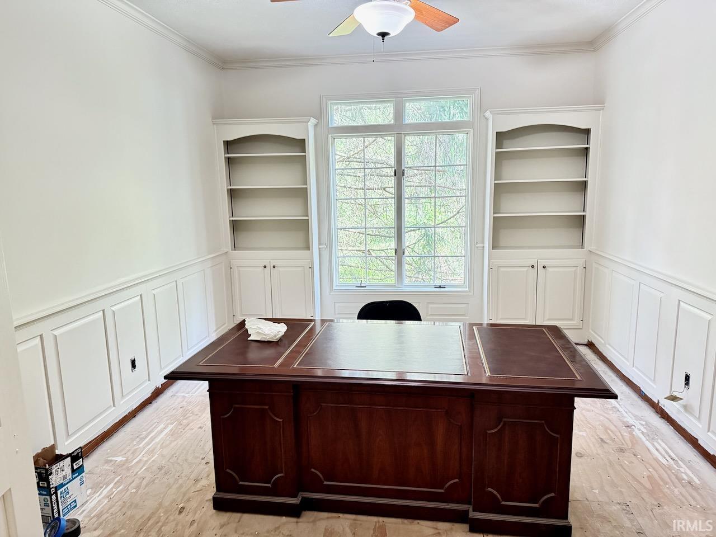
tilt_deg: -9.3
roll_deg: +1.1
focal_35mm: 24
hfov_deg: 71.6
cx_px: 358
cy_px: 268
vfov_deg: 56.8
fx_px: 496
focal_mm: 6.76
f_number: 1.78
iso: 800
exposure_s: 1/60
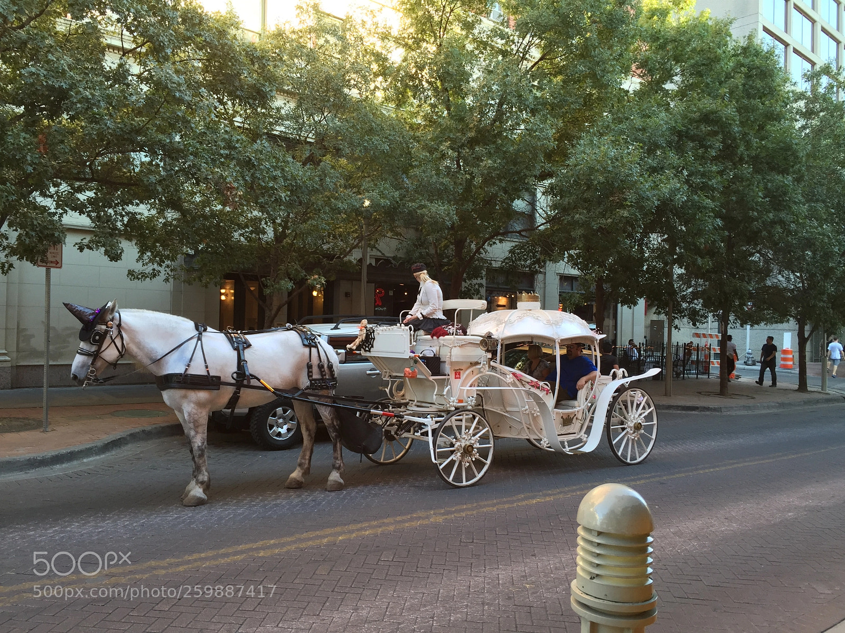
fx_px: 708
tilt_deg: +1.2
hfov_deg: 61.7
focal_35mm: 29
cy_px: 316
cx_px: 422
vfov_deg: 48.2
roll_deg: -2.3
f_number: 2.2
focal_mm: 4.15
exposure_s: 1/60
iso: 40
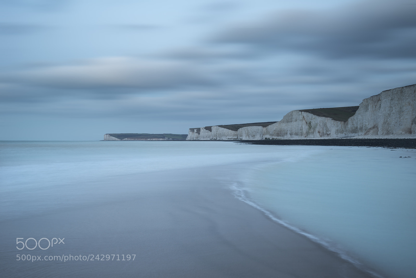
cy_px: 139
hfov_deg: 46.4
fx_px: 485
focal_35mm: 42
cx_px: 208
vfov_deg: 31.9
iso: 100
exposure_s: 6
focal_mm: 42
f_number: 16
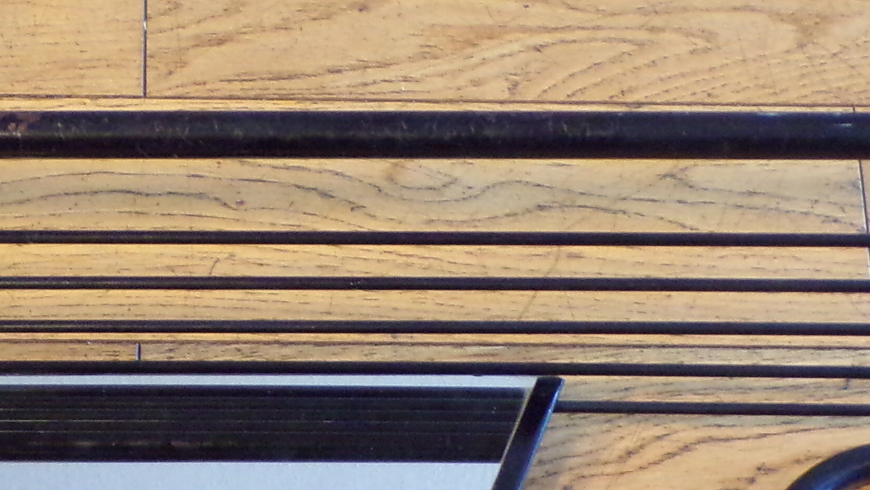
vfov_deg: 9.4
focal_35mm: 127
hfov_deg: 16.8
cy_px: 573
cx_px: 241
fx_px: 2930
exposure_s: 1/10
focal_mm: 7.6
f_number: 3.4
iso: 400
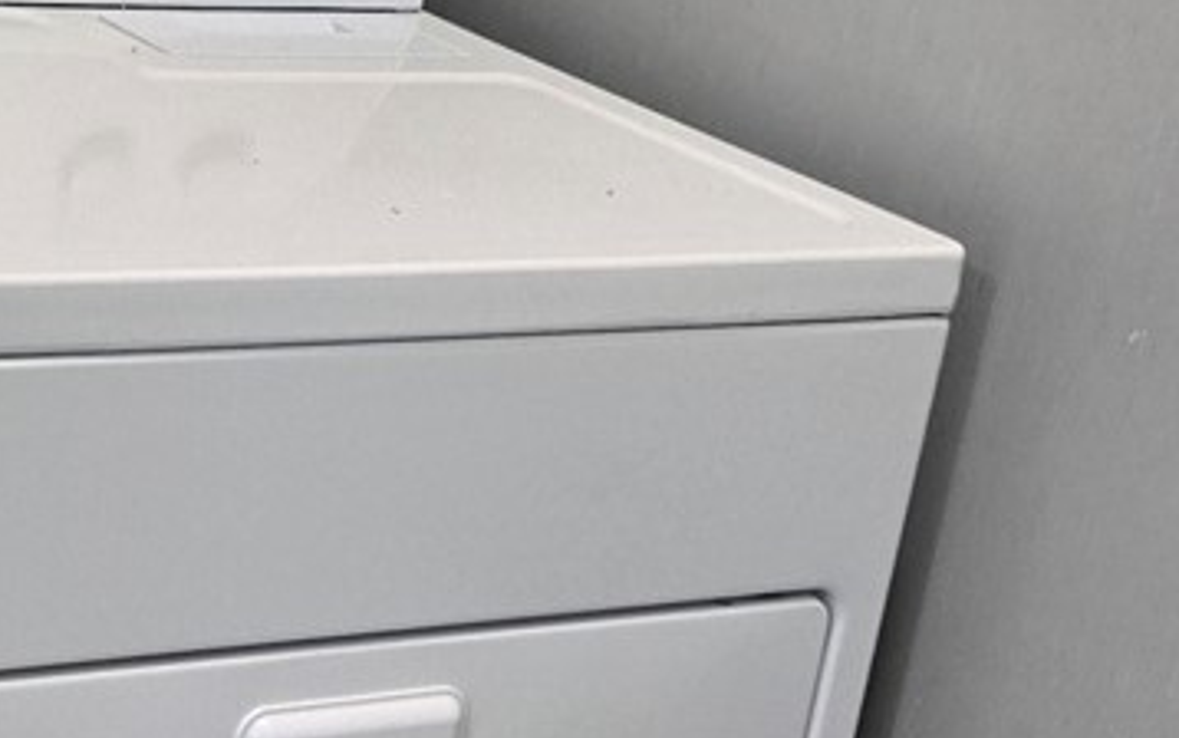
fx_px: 3503
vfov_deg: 12.0
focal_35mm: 109
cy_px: 514
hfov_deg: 18.9
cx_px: 184
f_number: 1.8
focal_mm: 5.4
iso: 500
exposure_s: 1/120
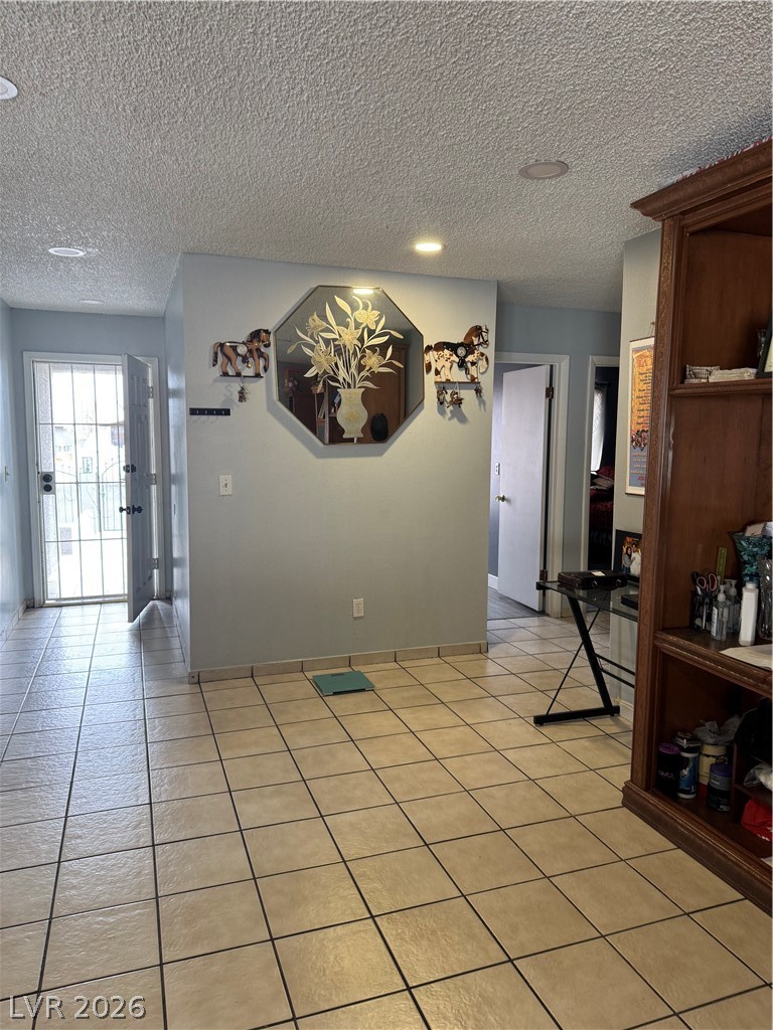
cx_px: 386
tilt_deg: -6.5
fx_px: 715
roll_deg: +0.0
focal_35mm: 24
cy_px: 515
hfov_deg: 56.8
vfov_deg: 71.6
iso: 160
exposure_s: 1/60
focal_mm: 6.76
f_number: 1.78
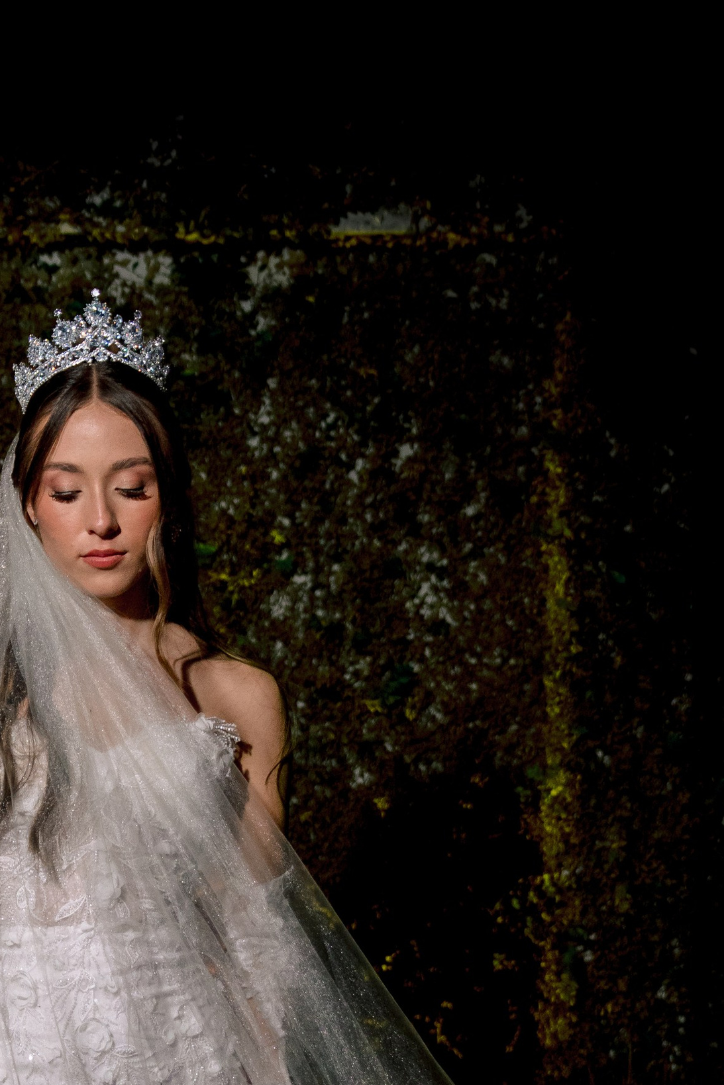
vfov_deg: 24.0
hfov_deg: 16.5
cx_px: 139
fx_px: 2473
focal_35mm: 82
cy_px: 999
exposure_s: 1/160
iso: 2500
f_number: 2.8
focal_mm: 35
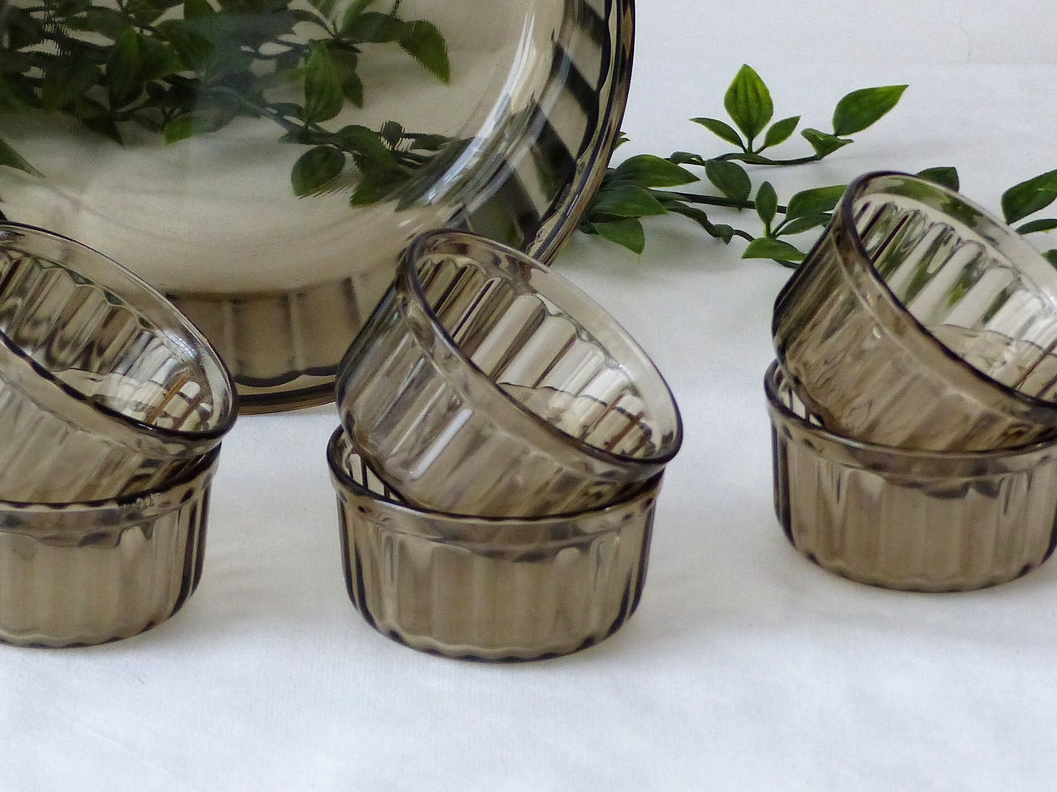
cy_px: 247
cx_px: 254
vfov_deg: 9.4
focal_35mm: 157
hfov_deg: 12.5
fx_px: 4794
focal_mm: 15.5
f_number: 2.8
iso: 400
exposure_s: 1/40
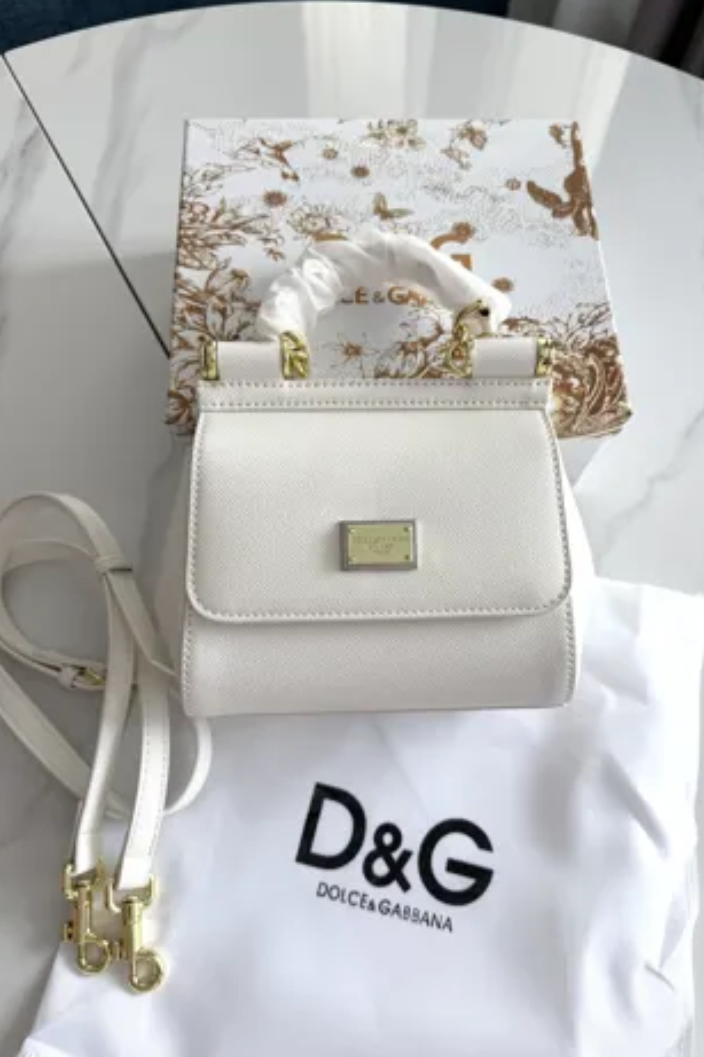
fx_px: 763
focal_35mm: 26
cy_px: 525
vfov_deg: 69.4
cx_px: 381
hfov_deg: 49.5
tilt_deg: -67.6
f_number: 1.78
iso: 125
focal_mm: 6.76
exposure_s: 1/121
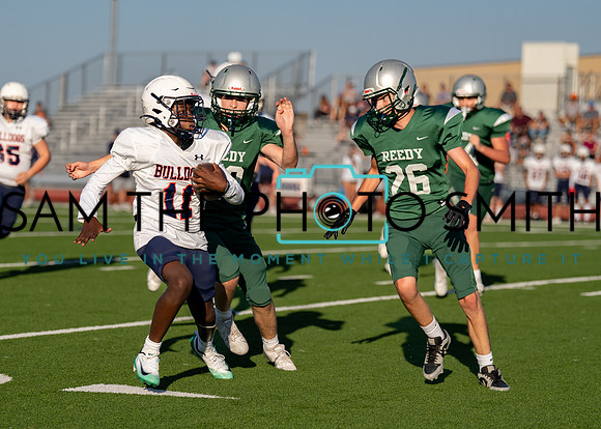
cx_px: 207
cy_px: 240
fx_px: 2578
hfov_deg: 13.3
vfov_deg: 9.5
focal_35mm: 151
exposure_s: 1/6400
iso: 200
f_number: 2.8
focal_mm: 116
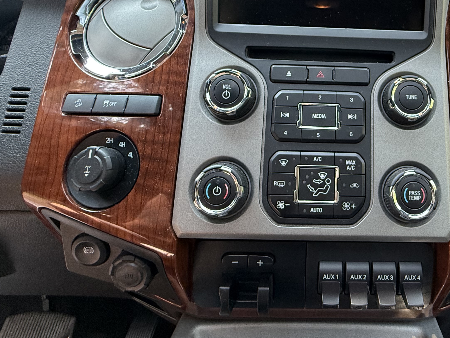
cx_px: 332
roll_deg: -4.6
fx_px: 338
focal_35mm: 26
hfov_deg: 63.7
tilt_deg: -12.8
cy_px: 92
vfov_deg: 51.2
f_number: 2.2
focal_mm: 2.22
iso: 320
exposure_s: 1/99
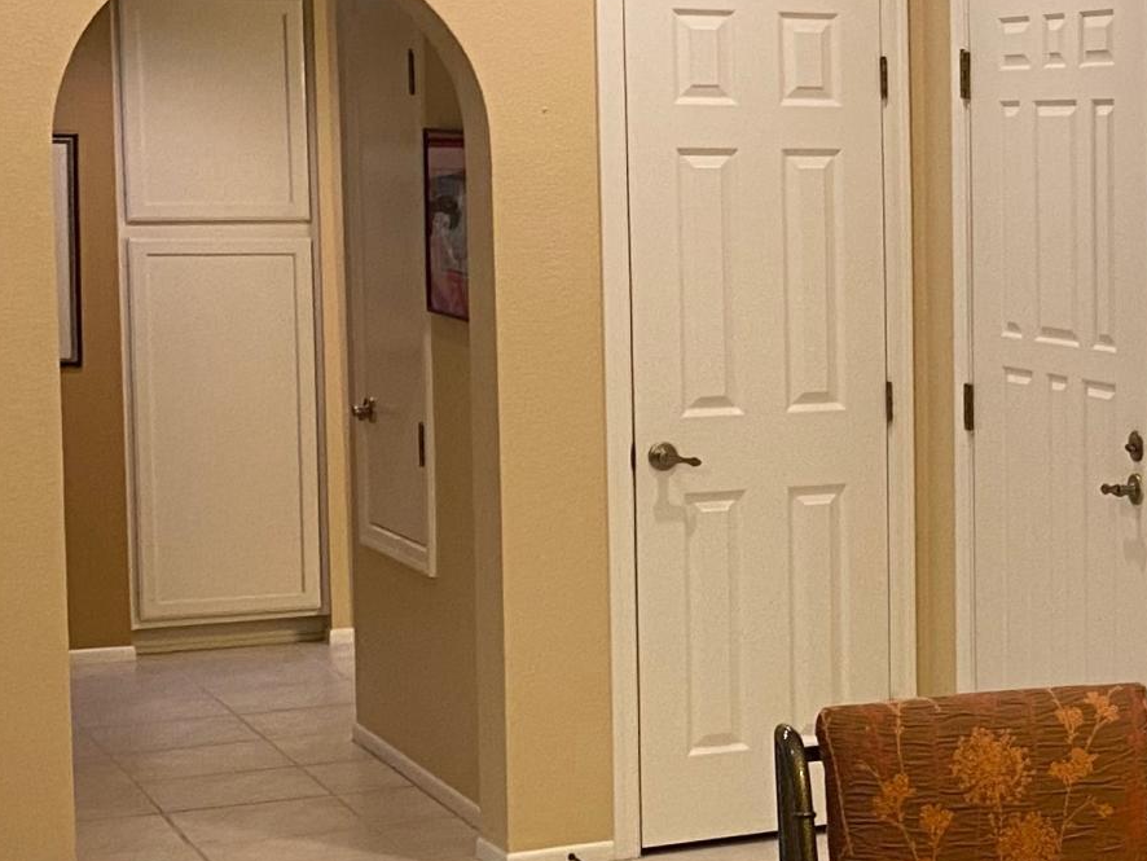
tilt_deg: -6.4
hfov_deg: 21.1
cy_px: 471
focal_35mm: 88
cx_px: 1286
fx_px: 2917
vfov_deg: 16.8
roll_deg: -1.0
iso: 125
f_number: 1.8
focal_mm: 4.25
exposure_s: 1/60
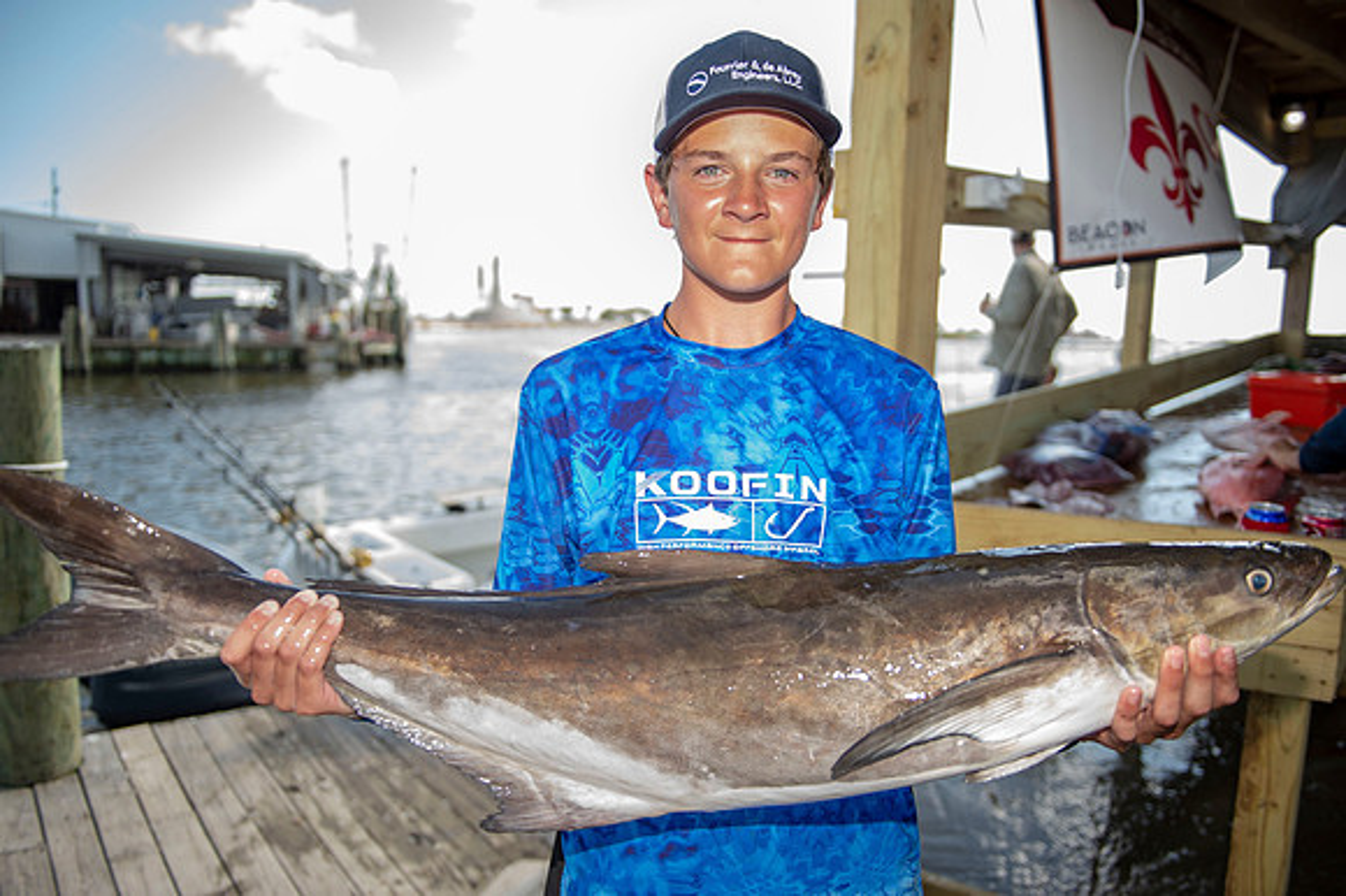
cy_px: 448
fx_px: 1009
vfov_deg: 47.9
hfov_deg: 67.4
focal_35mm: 27
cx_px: 673
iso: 50
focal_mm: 27
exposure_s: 1/250
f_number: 2.8
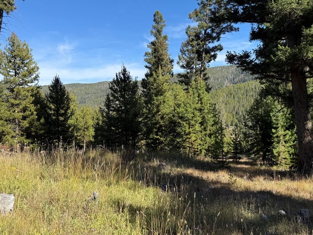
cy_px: 124
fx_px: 317
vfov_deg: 40.7
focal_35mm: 35
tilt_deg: -1.5
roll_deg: +0.1
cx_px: 177
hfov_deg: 52.5
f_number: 1.78
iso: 80
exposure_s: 1/2370
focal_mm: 6.76
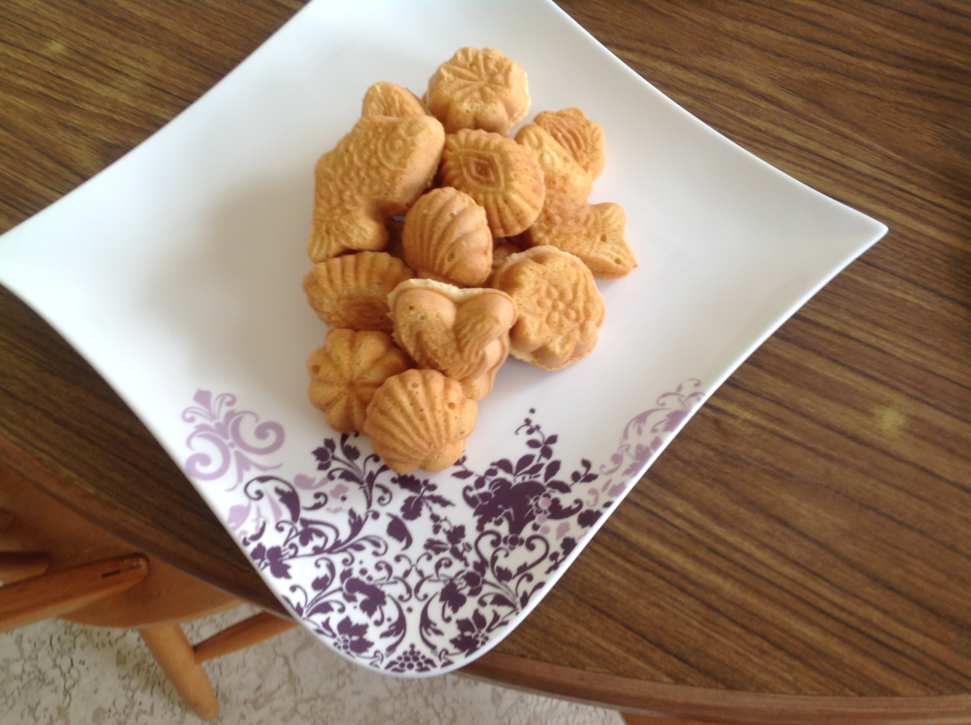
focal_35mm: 35
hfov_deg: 52.7
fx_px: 980
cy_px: 362
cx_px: 486
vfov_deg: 40.6
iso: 64
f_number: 2.4
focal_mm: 4.28
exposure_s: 1/24
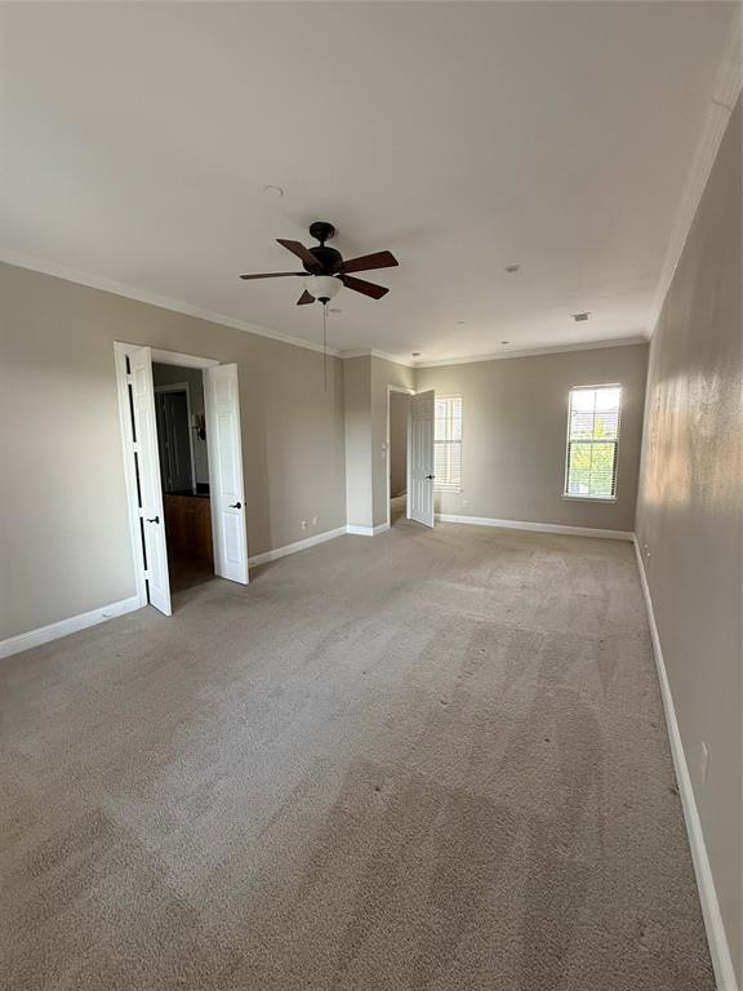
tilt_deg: -7.5
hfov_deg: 85.7
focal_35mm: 14
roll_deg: -0.2
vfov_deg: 102.1
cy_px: 496
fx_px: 401
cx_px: 372
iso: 320
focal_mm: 2.22
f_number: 2.2
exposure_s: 1/64
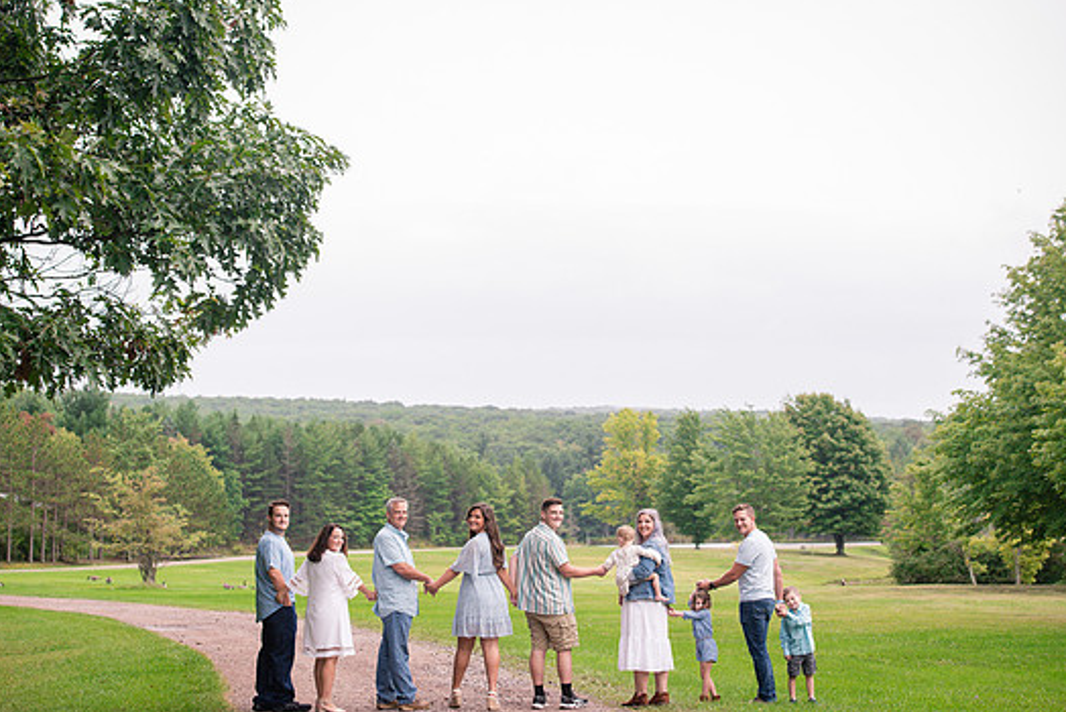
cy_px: 344
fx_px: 2340
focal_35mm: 79
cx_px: 498
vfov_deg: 17.3
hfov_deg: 25.7
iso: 1000
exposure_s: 1/800
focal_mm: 70
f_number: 4.5
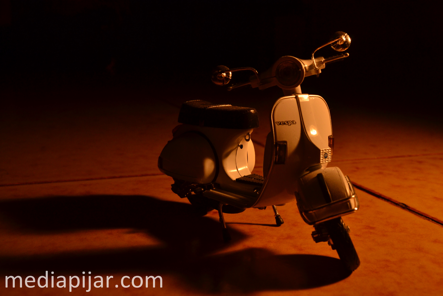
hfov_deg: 43.6
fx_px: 554
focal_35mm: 45
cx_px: 222
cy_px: 148
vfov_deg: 29.9
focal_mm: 30
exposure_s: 1/25
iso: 400
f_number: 8
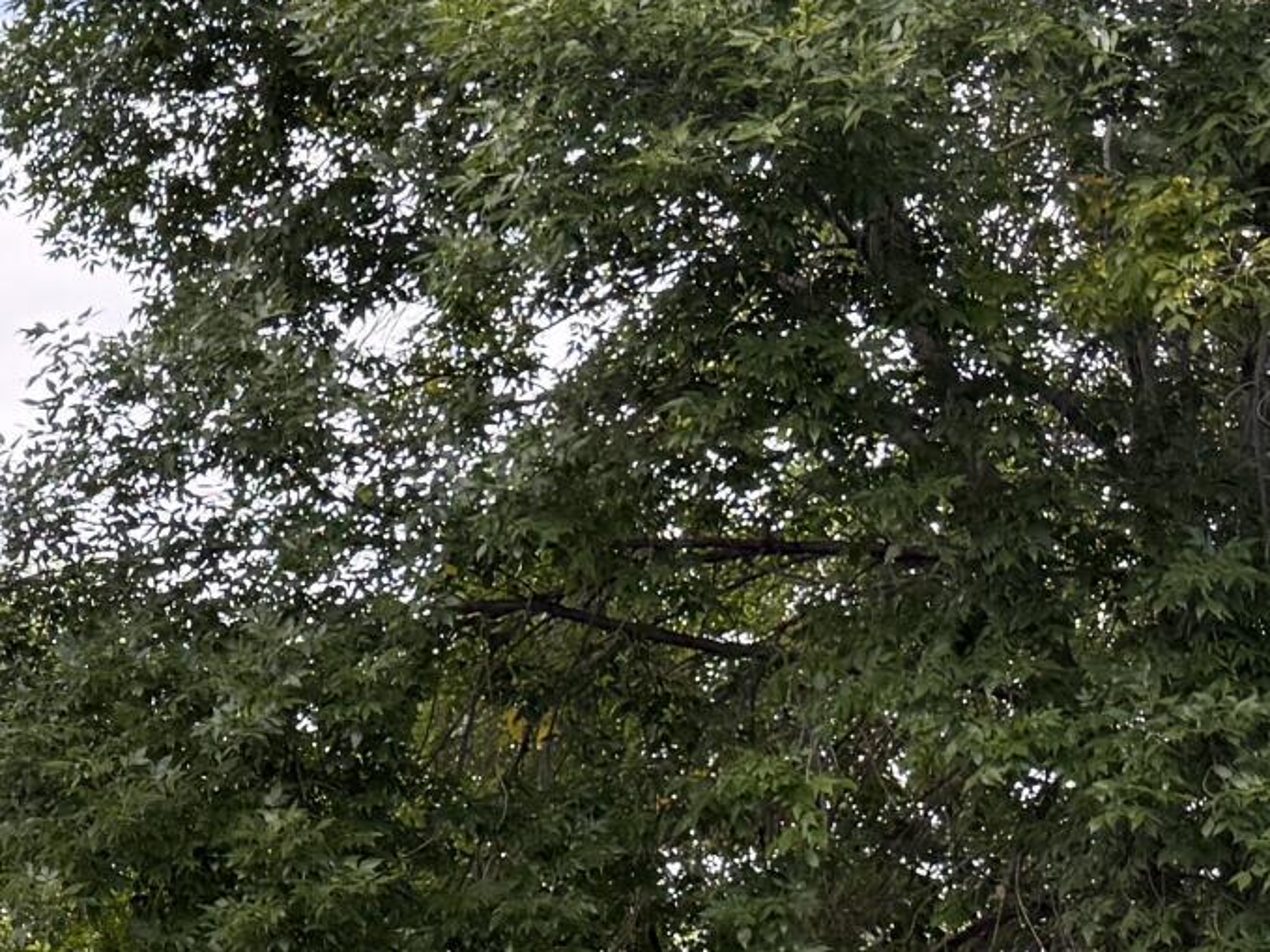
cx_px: -668
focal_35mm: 106
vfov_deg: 13.5
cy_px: 1188
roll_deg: -0.5
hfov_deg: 16.7
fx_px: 3888
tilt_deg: +7.8
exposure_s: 1/559
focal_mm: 6.76
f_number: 1.78
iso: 100
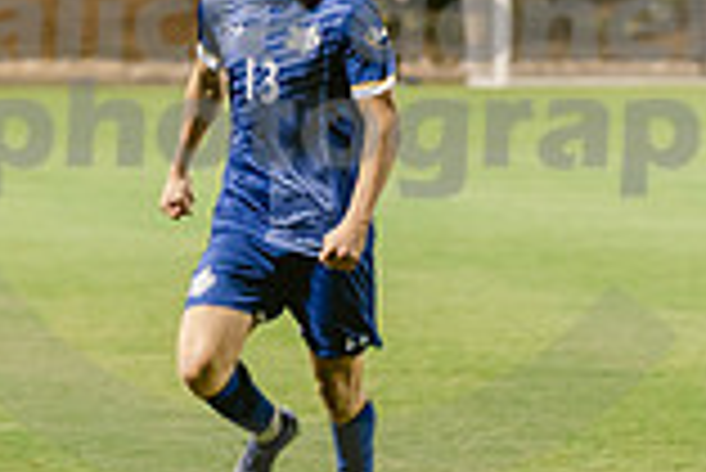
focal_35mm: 428
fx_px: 8401
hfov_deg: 4.8
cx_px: 288
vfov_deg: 3.2
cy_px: 70
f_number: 3.2
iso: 1600
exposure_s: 1/250
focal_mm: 116
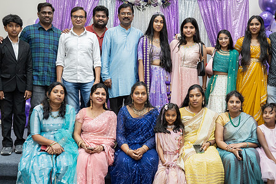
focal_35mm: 47
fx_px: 360
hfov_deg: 41.9
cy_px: 106
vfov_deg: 28.6
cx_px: 151
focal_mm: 34.5
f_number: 3.5
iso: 1000
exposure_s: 1/160
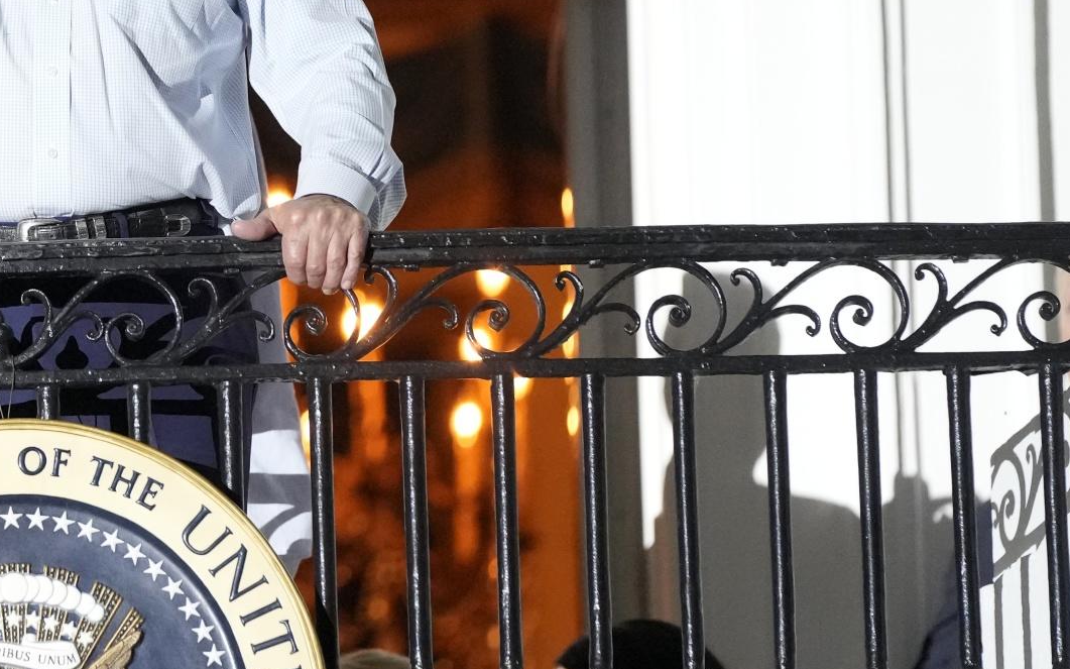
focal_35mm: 590
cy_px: 168
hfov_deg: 3.6
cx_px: -62
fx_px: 17204
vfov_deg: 2.2
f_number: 2.8
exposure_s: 1/160
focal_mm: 200
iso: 5000
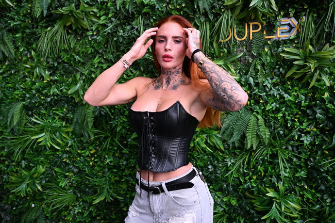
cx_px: 168
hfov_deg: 62.8
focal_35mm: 30
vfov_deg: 44.3
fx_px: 274
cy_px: 112
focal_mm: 29.5
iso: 1000
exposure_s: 1/1250
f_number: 4
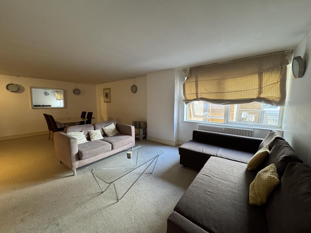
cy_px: 116
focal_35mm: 14
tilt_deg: -6.6
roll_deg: +0.2
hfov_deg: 102.1
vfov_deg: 85.7
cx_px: 156
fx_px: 126
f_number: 2.2
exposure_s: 1/50
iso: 320
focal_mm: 2.22
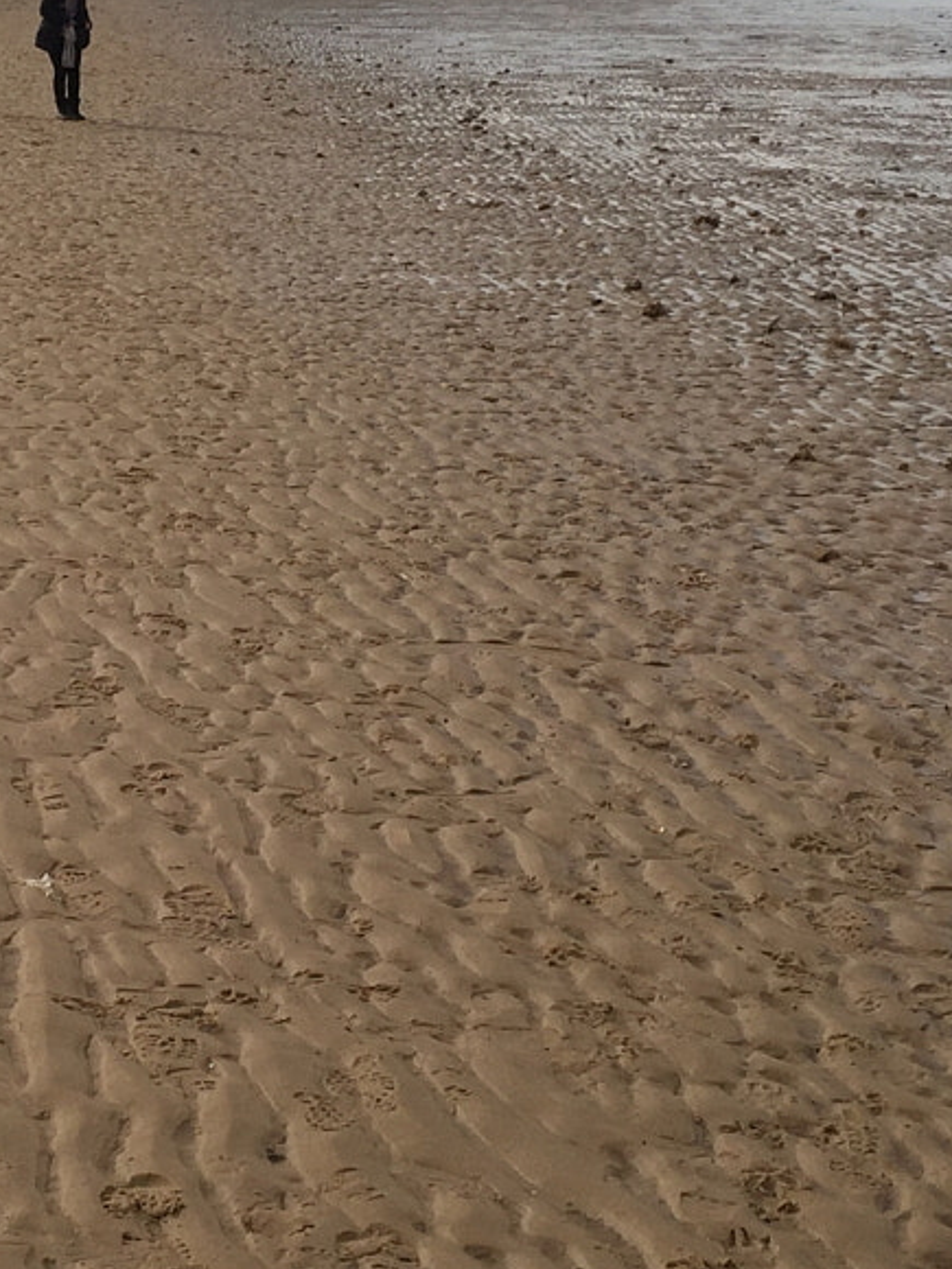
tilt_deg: -10.8
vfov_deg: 24.3
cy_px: 400
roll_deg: +1.2
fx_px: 2934
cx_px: 61
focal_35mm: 80
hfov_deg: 18.1
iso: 32
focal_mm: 4.15
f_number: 2.2
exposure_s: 1/3968
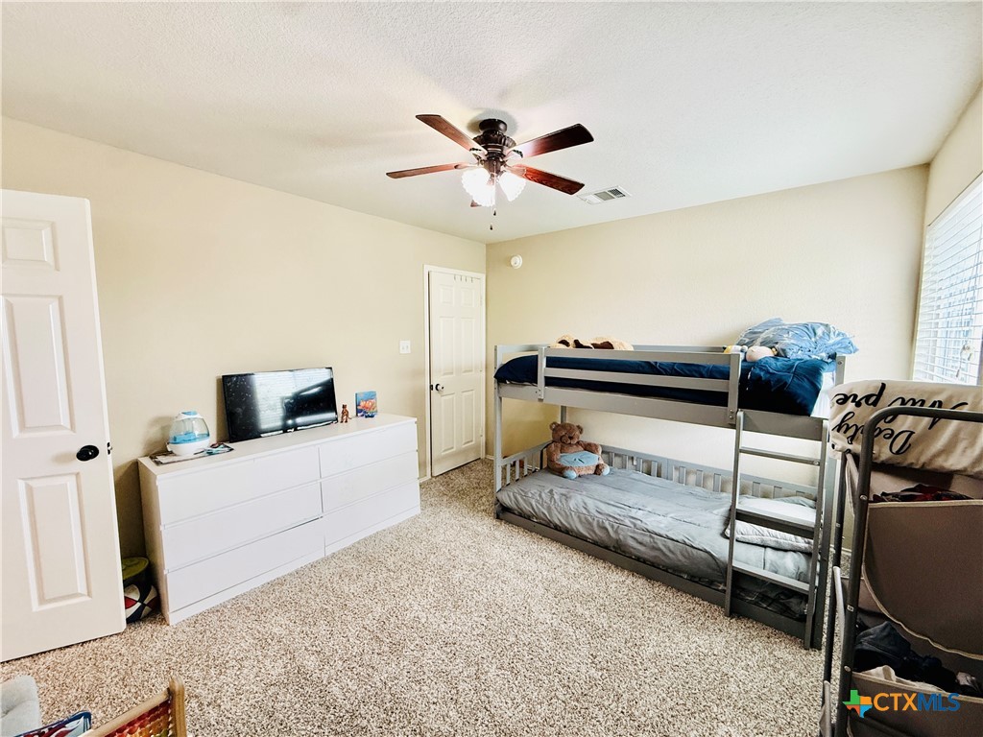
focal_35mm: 14
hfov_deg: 102.1
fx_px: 398
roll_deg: -0.2
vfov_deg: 85.7
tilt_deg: -5.4
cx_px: 492
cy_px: 368
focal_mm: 2.22
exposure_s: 1/60
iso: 250
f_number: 2.2
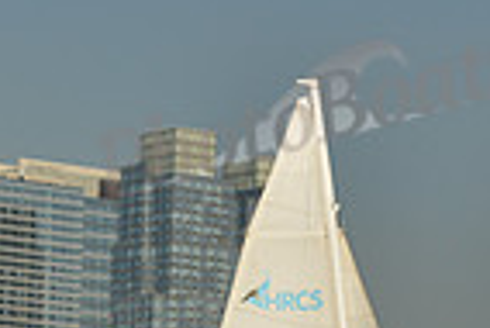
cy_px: 658
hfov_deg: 6.4
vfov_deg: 4.3
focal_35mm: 318
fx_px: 4333
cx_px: -79
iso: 320
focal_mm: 78
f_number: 5.6
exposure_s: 1/1600
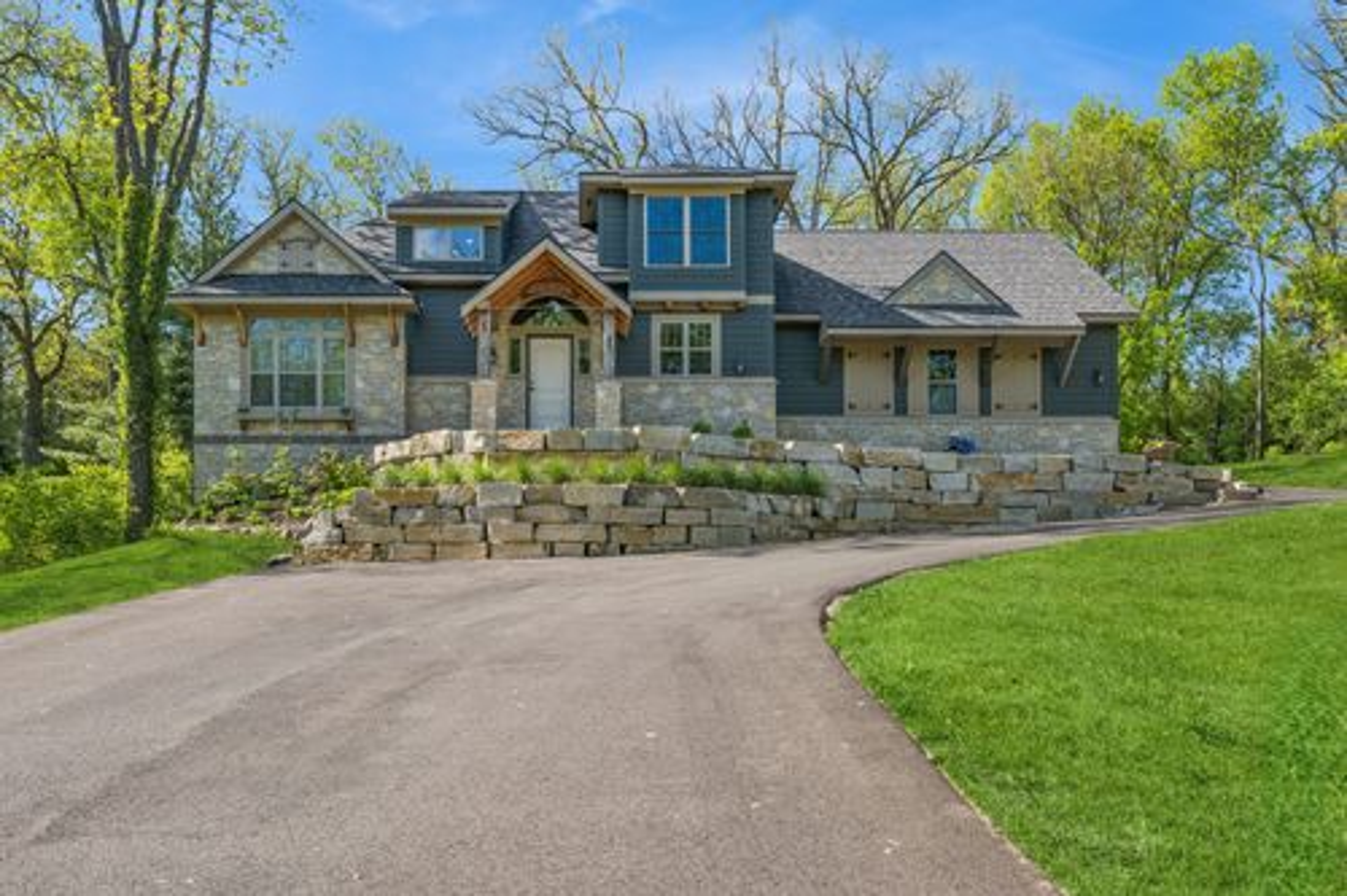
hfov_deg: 78.6
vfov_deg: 57.2
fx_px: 823
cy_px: 448
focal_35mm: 22
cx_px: 674
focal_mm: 22
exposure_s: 1/200
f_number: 8
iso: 200
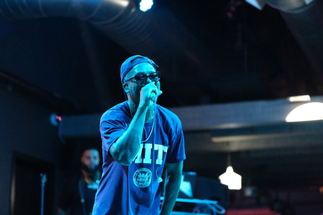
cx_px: 162
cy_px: 108
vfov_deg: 16.3
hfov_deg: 24.2
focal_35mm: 84
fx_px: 753
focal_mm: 56
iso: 8000
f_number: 1.4
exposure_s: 1/170
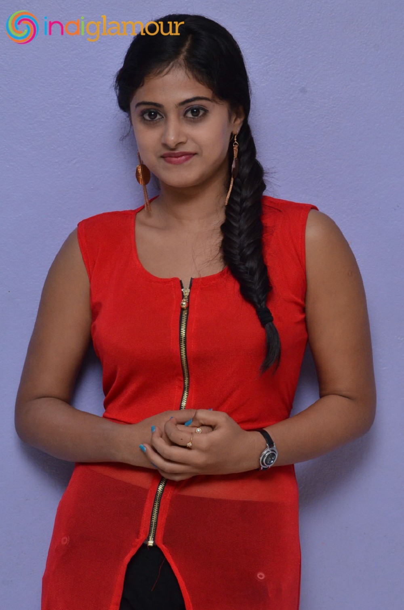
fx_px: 2030
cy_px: 305
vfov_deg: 17.1
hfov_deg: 11.4
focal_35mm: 120
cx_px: 202
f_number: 8
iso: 1600
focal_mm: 80
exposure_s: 1/125
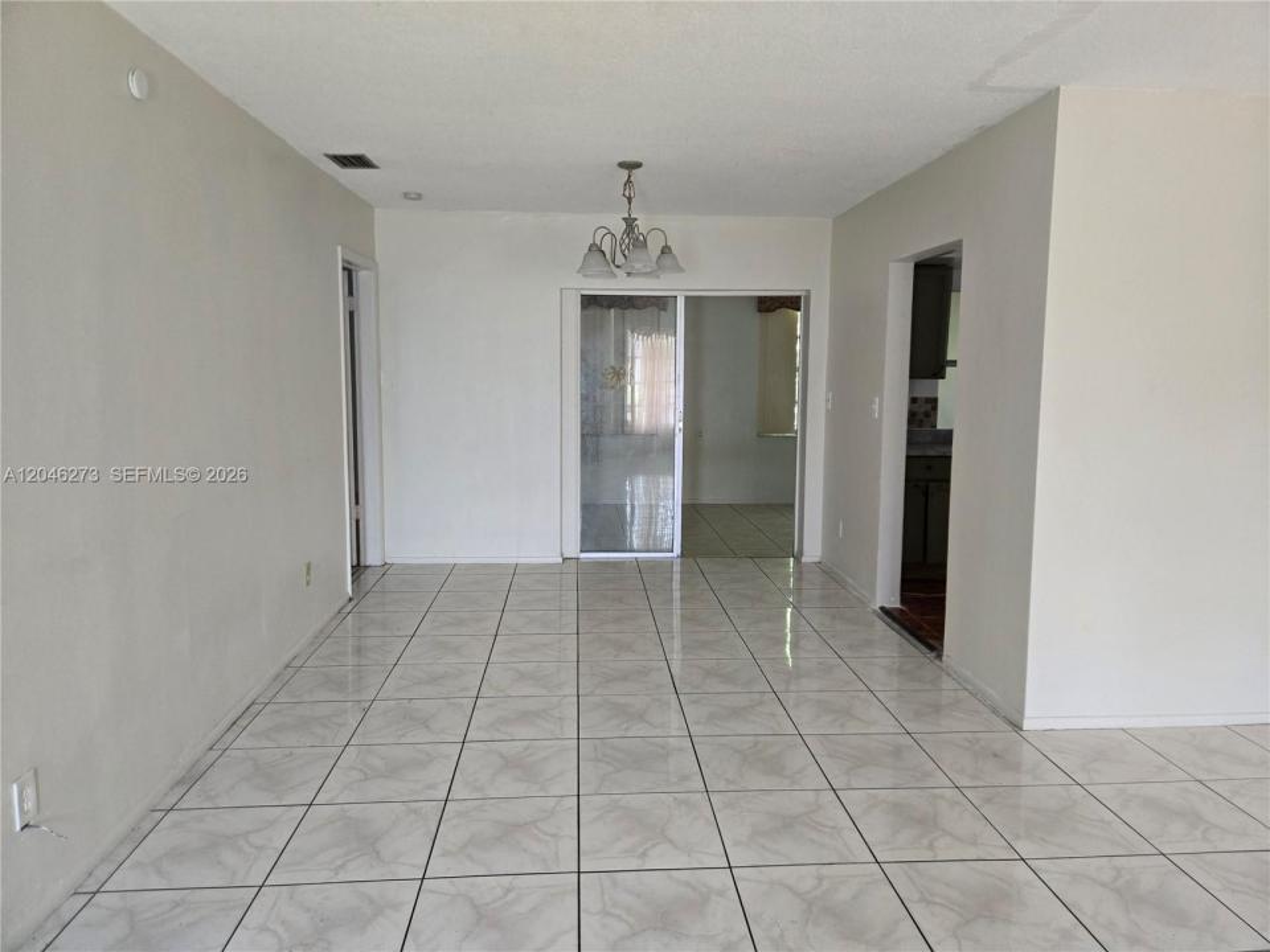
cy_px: 476
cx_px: 635
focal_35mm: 23
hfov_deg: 73.9
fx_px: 844
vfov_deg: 58.9
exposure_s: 1/100
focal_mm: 5.4
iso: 500
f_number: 1.8
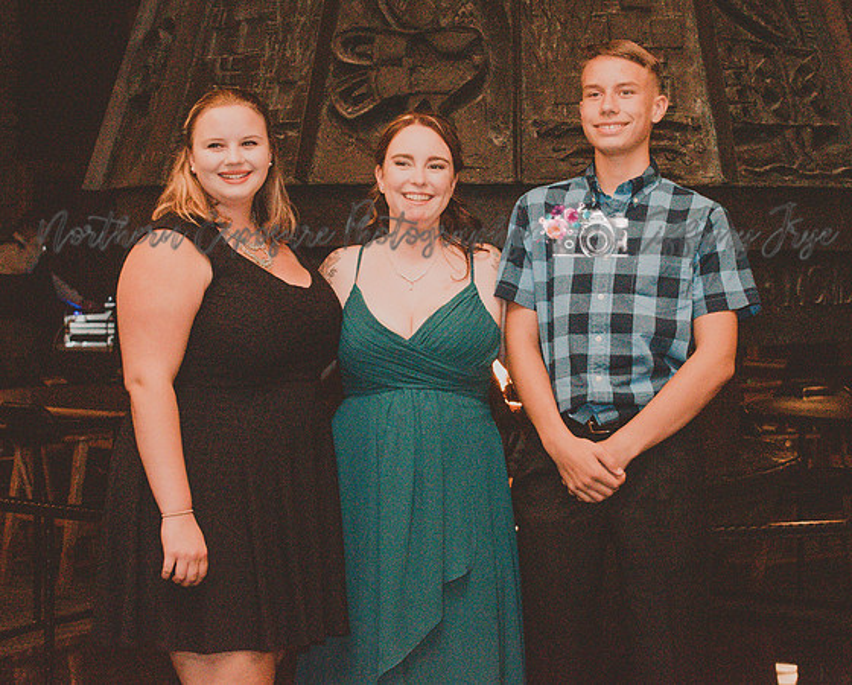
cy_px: 317
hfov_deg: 23.3
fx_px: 2065
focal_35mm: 82
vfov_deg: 18.8
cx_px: 443
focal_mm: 45
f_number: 5
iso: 6400
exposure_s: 1/60
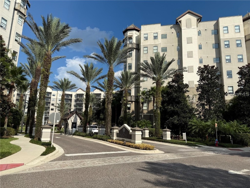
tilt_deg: +10.8
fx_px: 173
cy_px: 94
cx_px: 125
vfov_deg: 56.8
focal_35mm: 24
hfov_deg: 71.6
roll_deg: -1.8
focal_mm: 6.76
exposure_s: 1/5319
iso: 80
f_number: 1.78
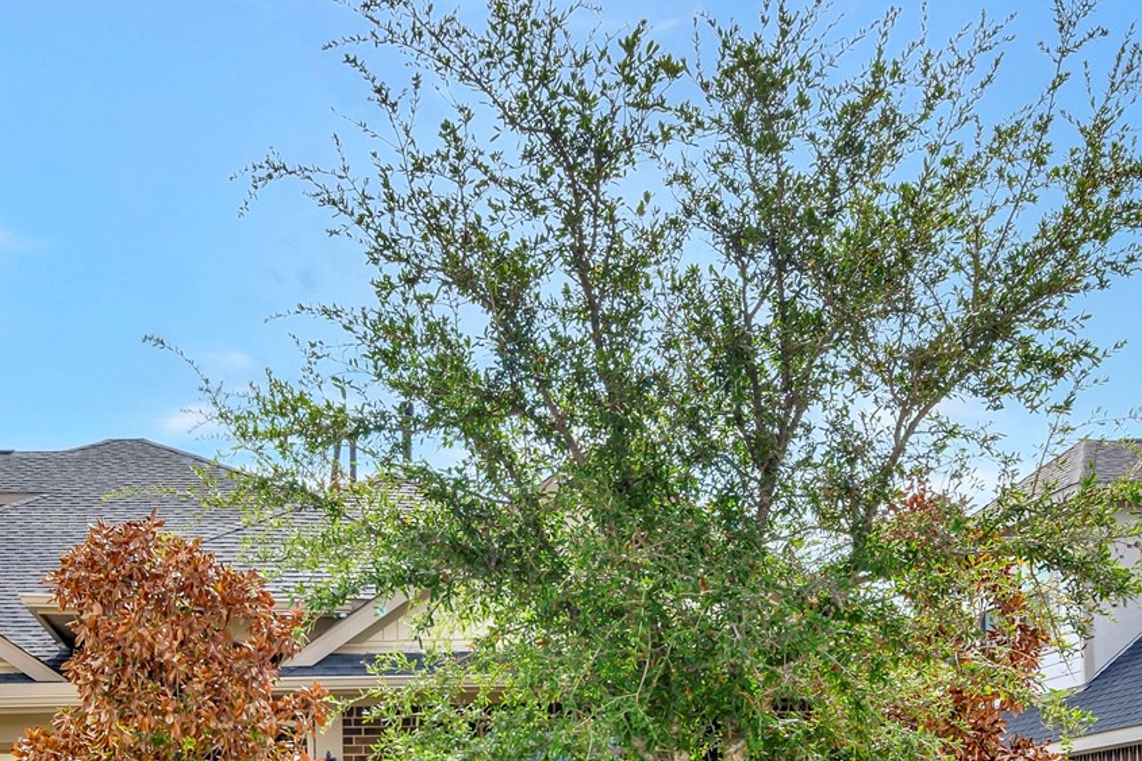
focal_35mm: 54
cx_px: 338
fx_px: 1713
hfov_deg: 36.3
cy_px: 829
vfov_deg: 23.6
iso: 100
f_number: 5.6
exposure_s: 1/400
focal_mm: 14
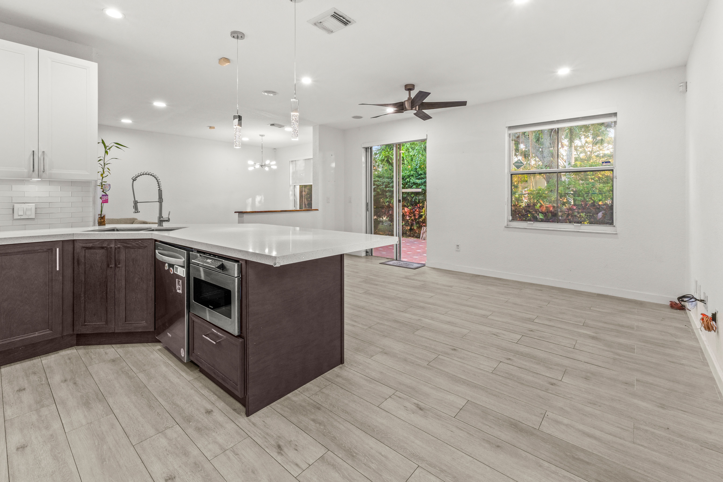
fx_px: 301
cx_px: 362
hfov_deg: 100.4
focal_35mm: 15
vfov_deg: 77.3
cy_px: 241
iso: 200
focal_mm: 10
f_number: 9
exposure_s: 1/2
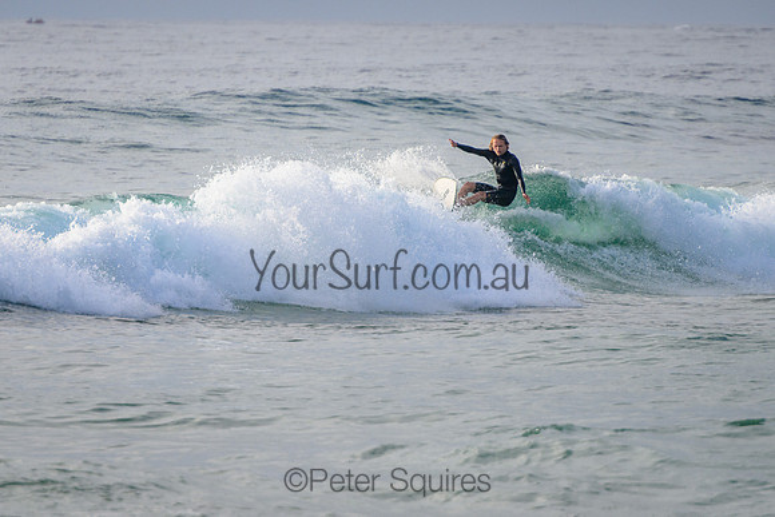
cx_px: 368
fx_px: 11846
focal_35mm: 550
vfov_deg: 2.5
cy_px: 249
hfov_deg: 3.7
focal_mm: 400
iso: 360
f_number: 5.6
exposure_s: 1/2000
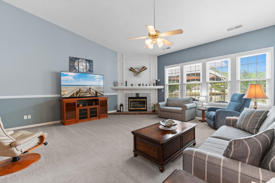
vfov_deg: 77.3
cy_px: 92
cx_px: 138
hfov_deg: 100.4
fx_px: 115
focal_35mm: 15
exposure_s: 1/10
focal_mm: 10
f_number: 4.5
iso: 100
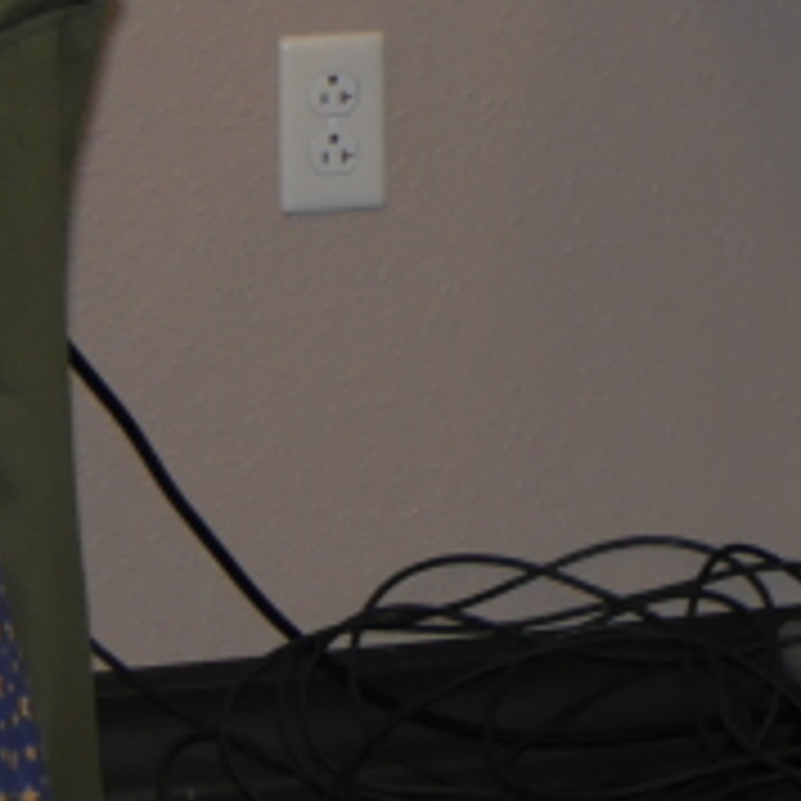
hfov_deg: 6.0
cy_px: -806
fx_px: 7435
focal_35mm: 284
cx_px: 1458
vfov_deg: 6.0
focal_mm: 28
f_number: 4.3
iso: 200
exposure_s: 1/60
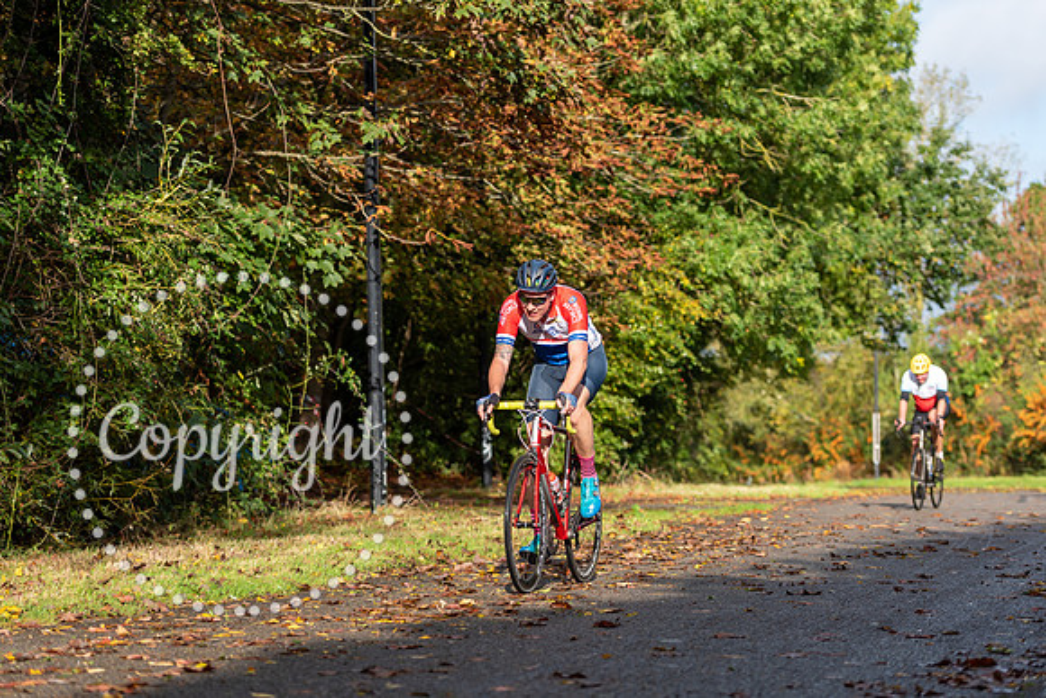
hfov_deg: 23.6
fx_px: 2499
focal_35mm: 86
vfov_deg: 15.9
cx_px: 523
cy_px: 349
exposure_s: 1/1600
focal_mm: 86
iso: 200
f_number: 3.2
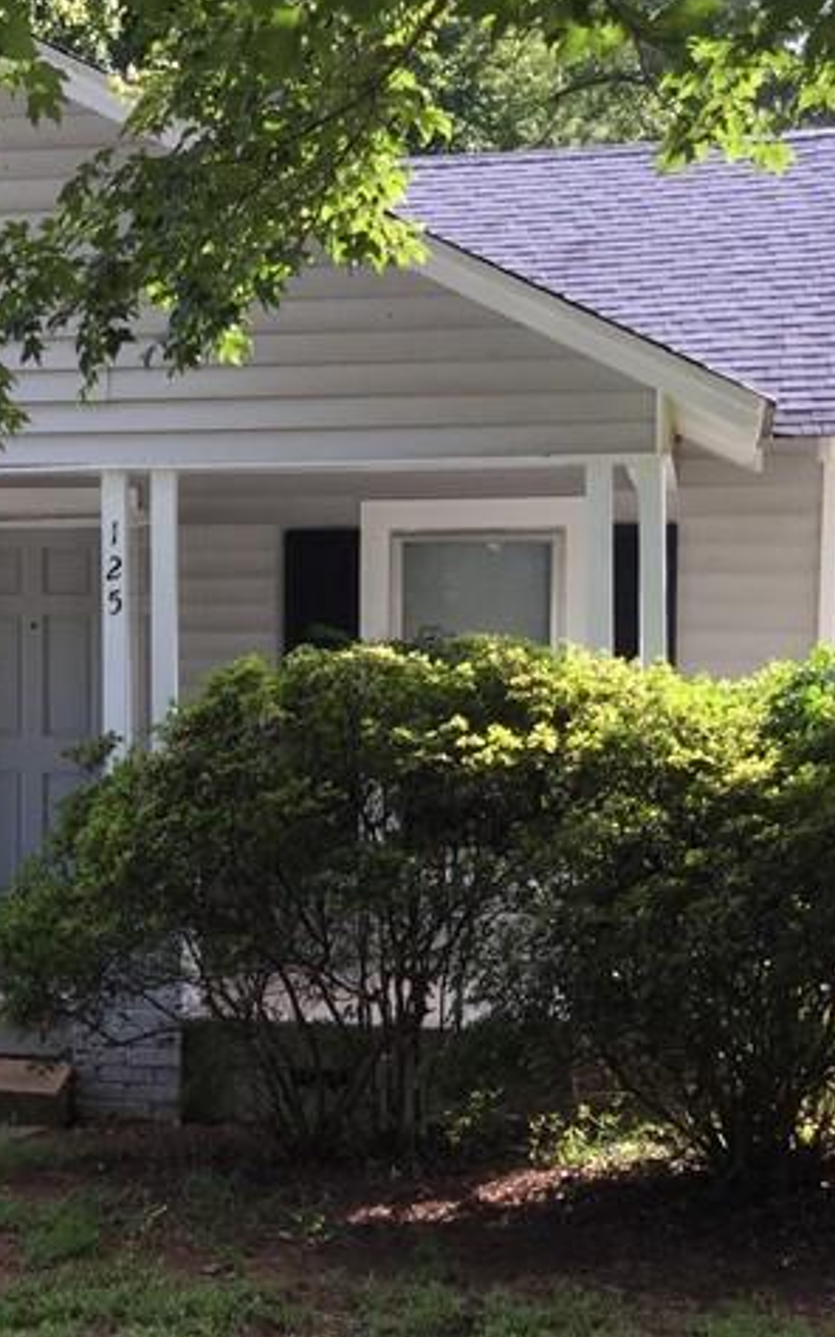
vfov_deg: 29.0
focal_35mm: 71
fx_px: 2587
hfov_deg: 17.9
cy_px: 750
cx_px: 8
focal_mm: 3.3
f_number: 2.4
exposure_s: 1/120
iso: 40
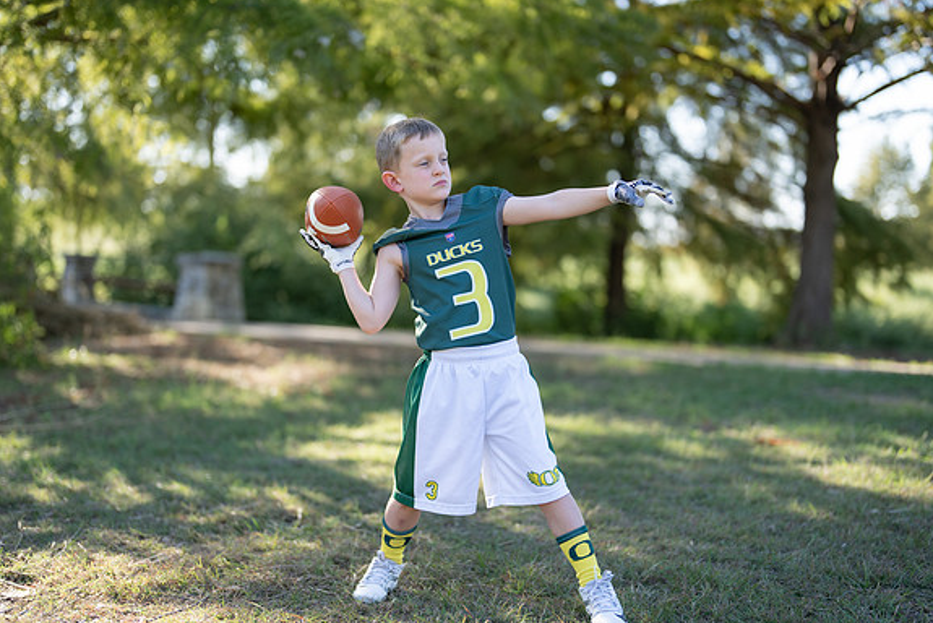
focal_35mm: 54
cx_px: 469
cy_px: 329
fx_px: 1400
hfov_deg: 36.9
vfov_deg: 25.1
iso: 100
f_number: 1.2
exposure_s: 1/1250
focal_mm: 50
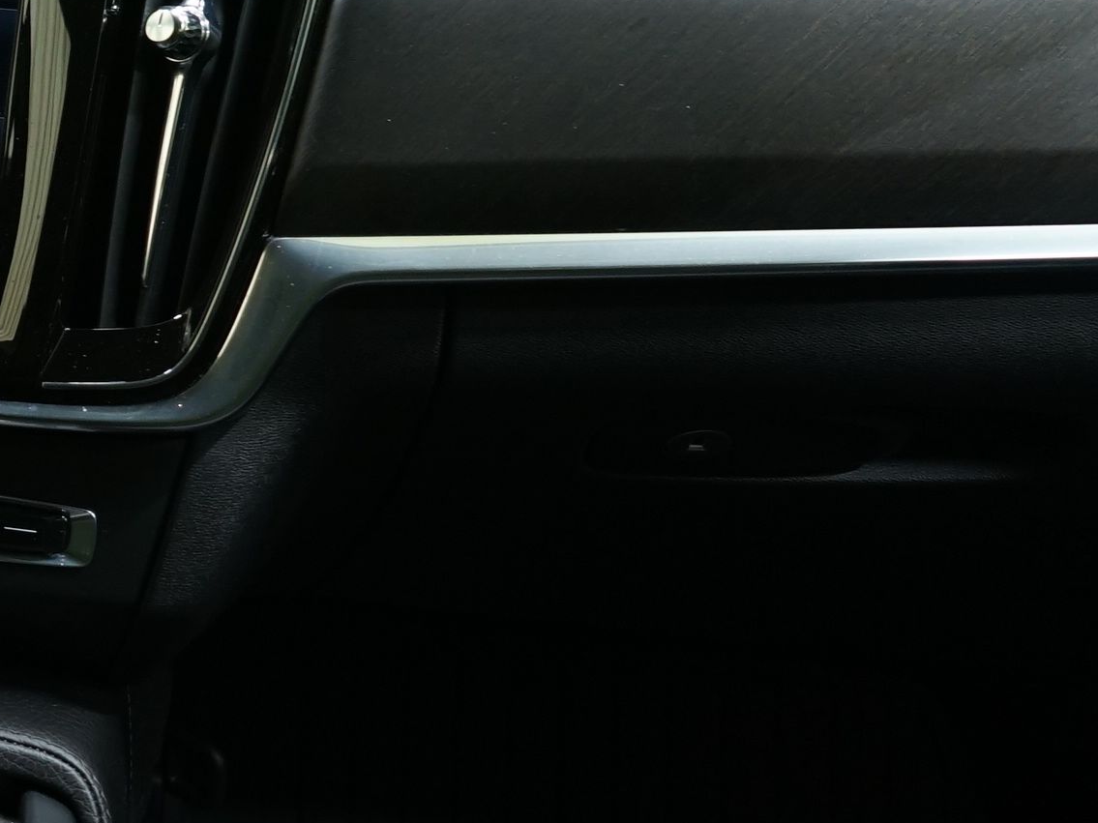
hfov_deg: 19.8
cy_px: 250
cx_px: -712
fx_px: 2537
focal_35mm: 80
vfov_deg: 18.4
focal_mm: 24
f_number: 4.5
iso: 1000
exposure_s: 1/20
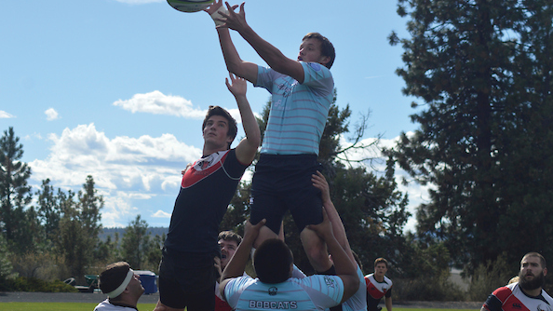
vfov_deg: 10.9
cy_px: 145
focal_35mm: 111
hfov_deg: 19.3
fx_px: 1627
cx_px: 276
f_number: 7.1
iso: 400
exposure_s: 1/2000
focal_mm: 70
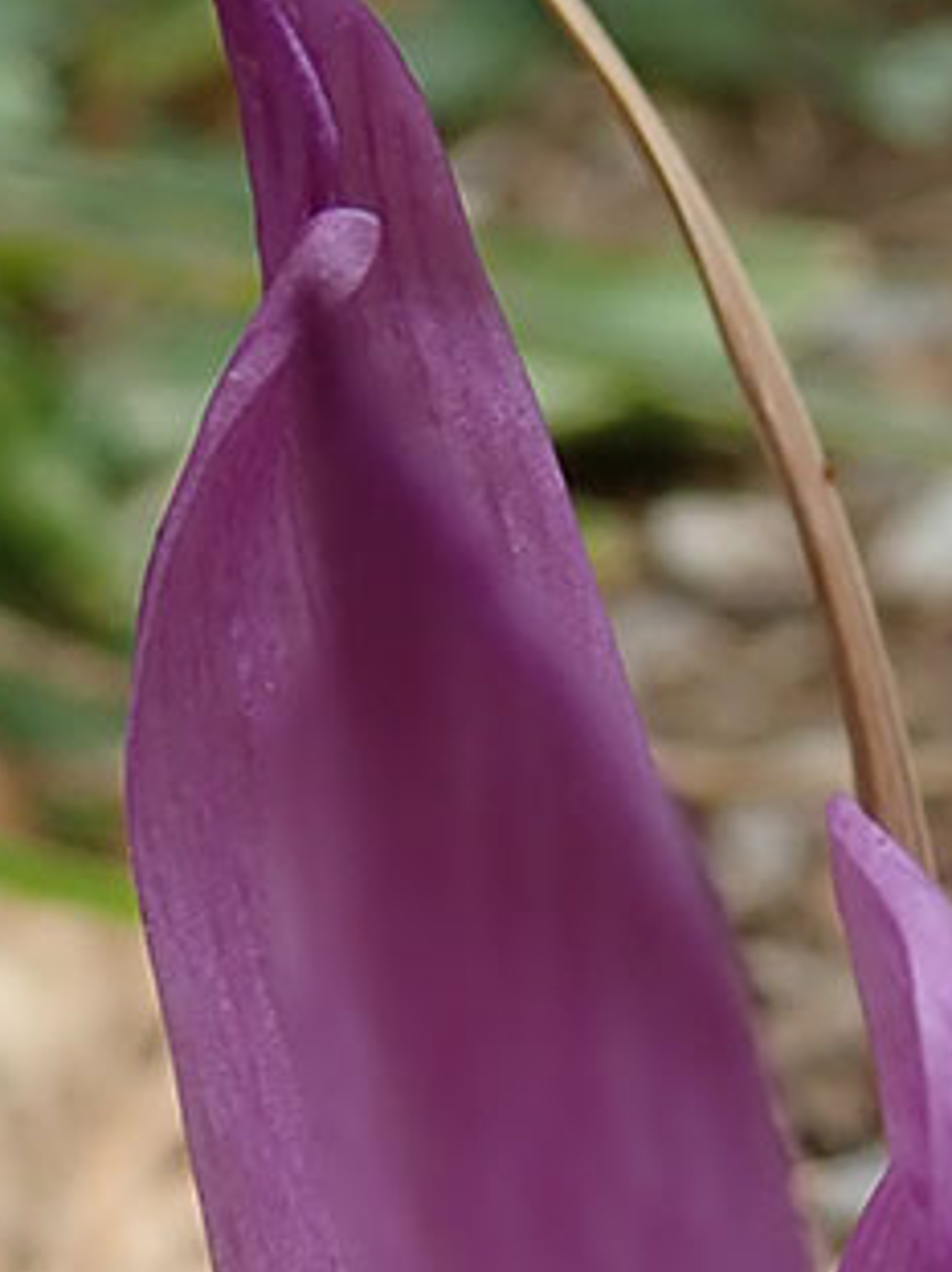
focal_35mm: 103
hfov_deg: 14.1
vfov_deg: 17.5
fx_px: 3779
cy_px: 1818
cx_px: 956
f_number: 3.2
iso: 100
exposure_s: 1/125
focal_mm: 5.5
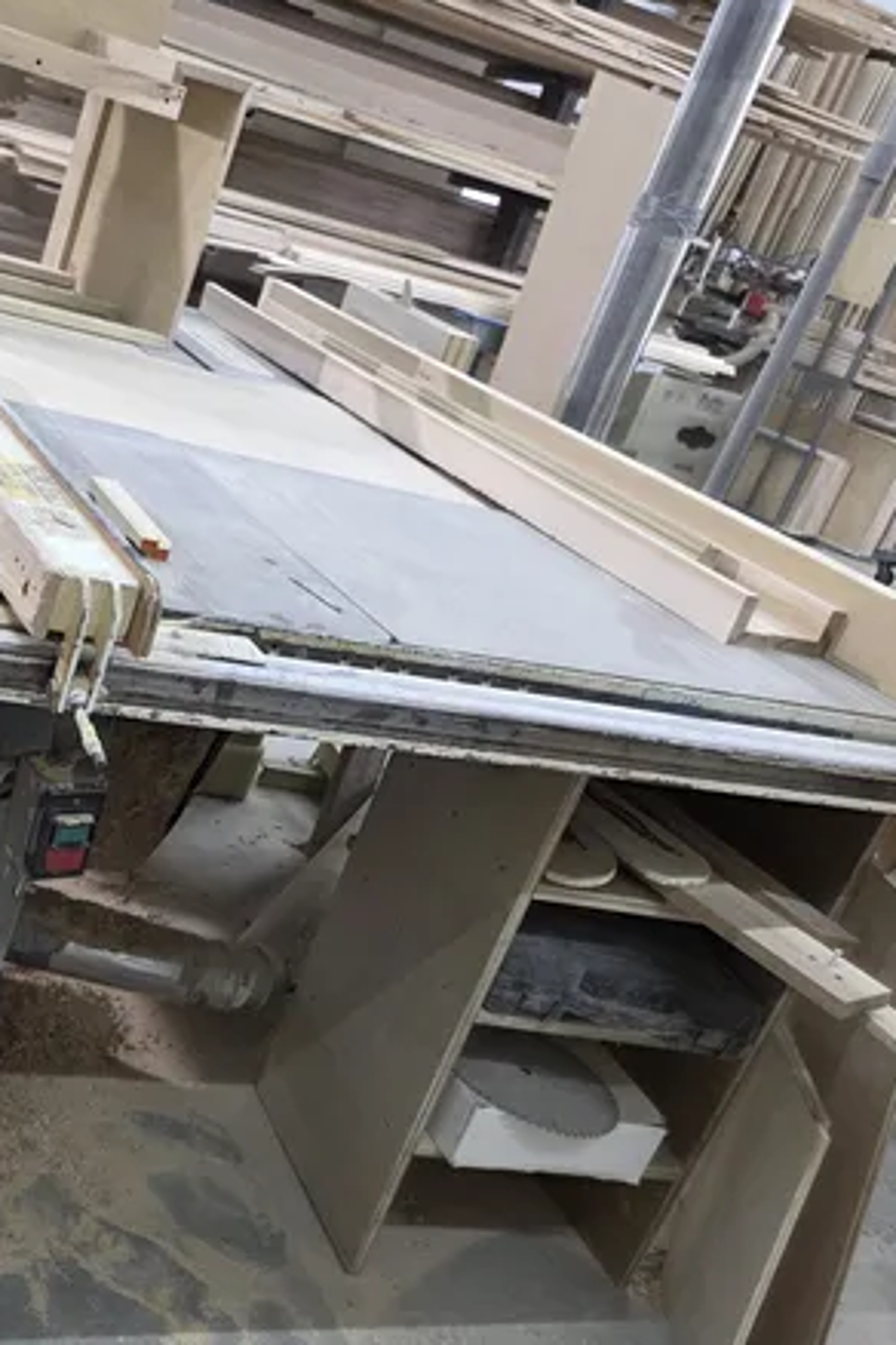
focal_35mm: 41
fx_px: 1531
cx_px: 107
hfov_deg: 31.3
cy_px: 788
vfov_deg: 47.2
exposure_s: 1/120
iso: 250
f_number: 1.7
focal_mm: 6.3
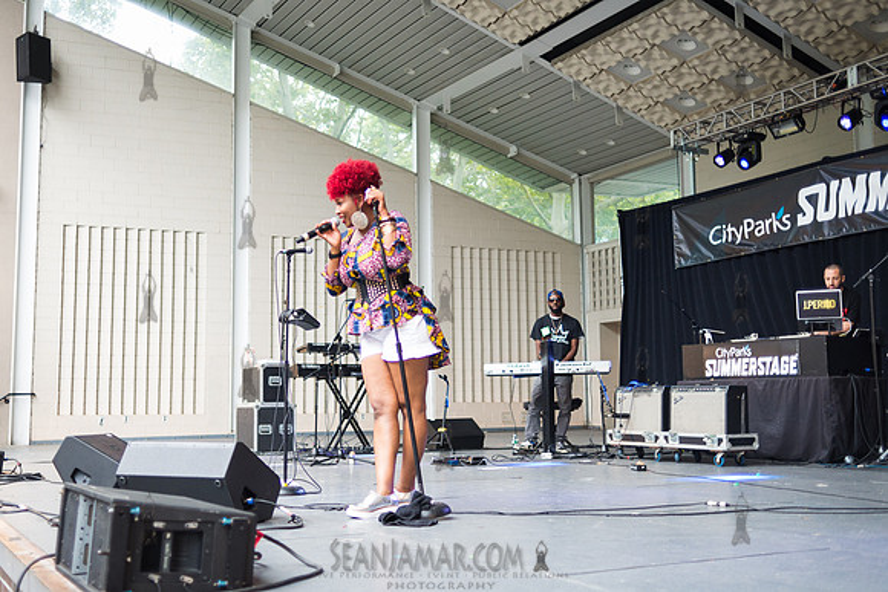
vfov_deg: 33.7
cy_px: 299
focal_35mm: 40
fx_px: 979
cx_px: 385
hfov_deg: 48.7
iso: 1000
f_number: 2
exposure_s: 1/1000
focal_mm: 35
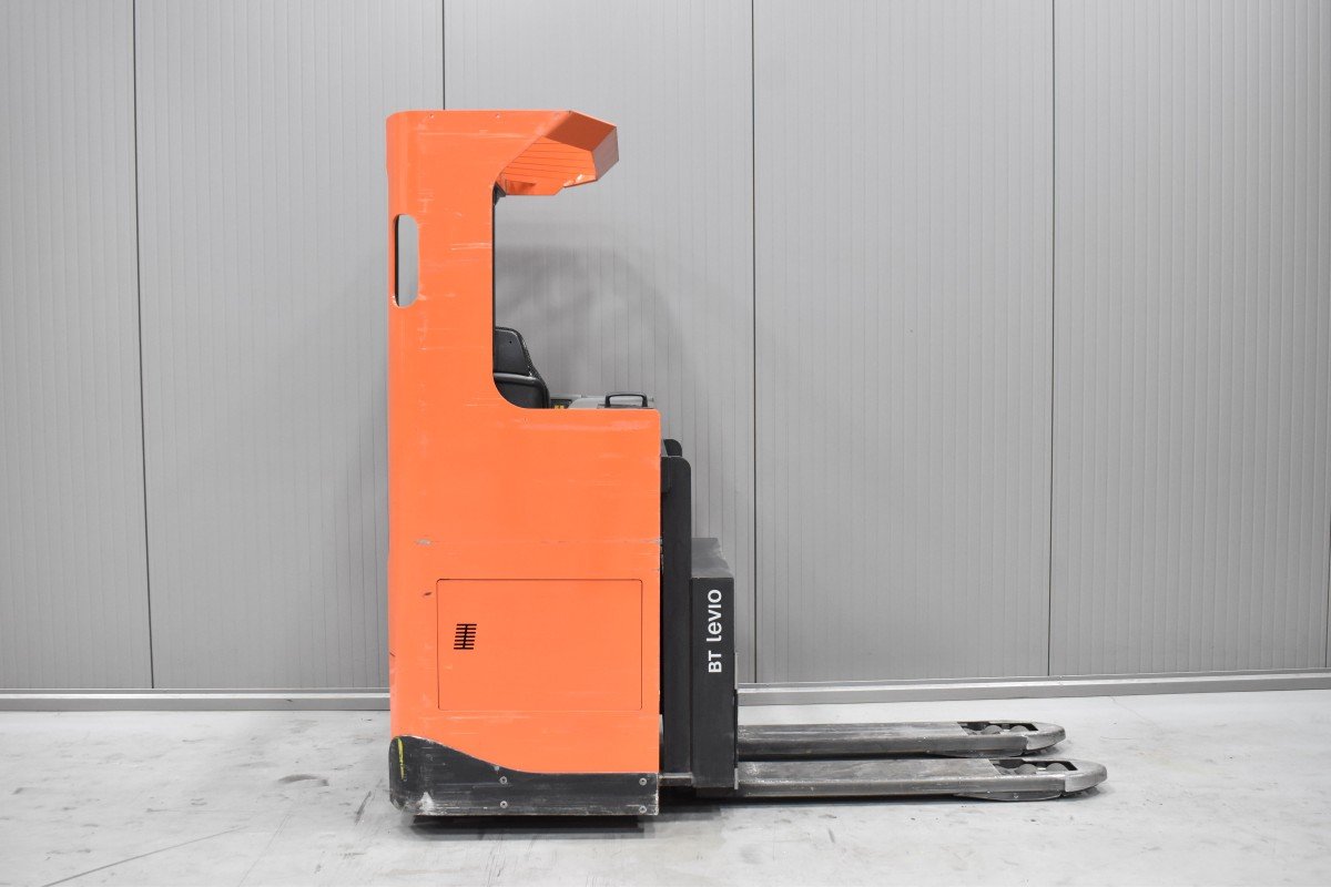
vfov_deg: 40.0
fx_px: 1220
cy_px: 444
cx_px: 666
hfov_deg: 57.2
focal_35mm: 33
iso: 1600
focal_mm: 22
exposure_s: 1/30
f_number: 5
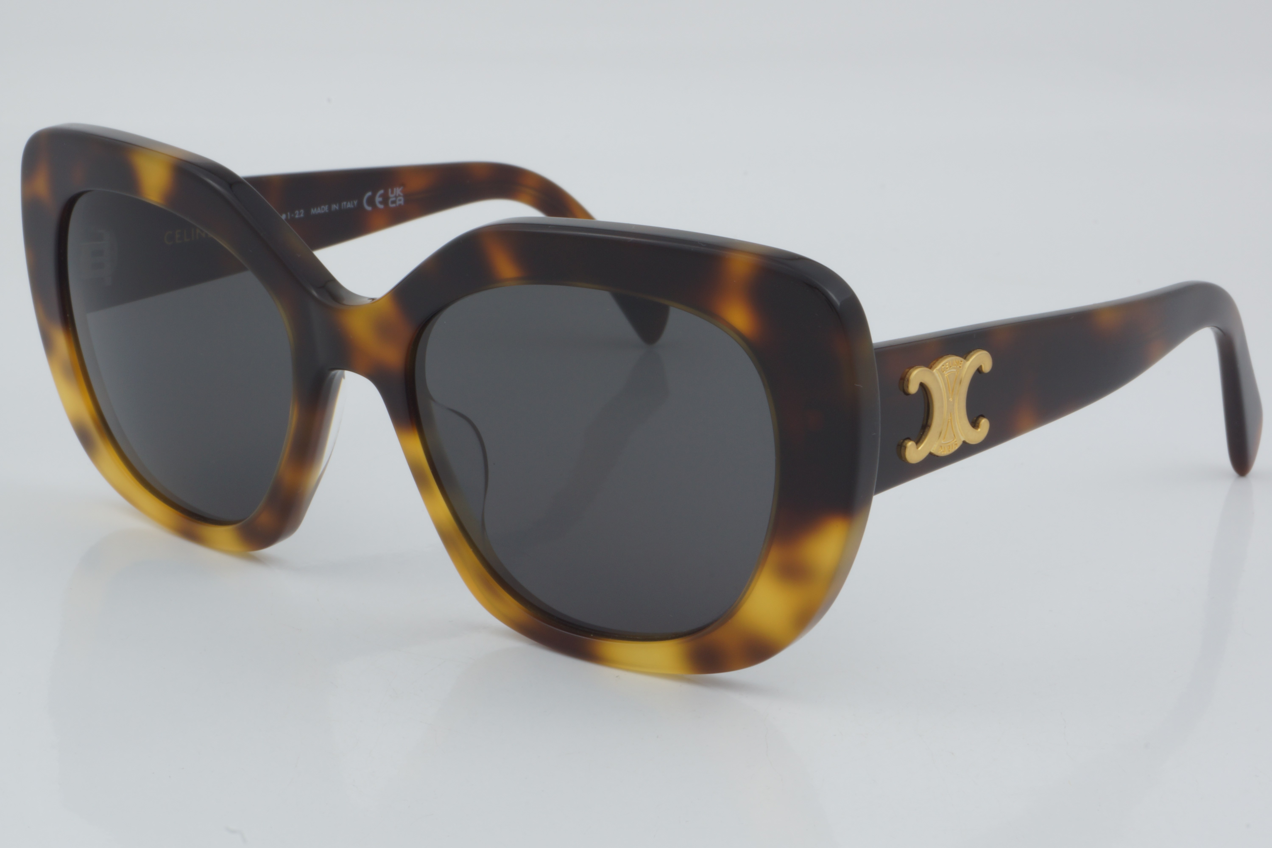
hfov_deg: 24.6
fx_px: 2915
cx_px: 636
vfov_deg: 16.6
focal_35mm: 82
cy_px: 424
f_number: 32
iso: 100
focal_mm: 55
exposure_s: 1/3
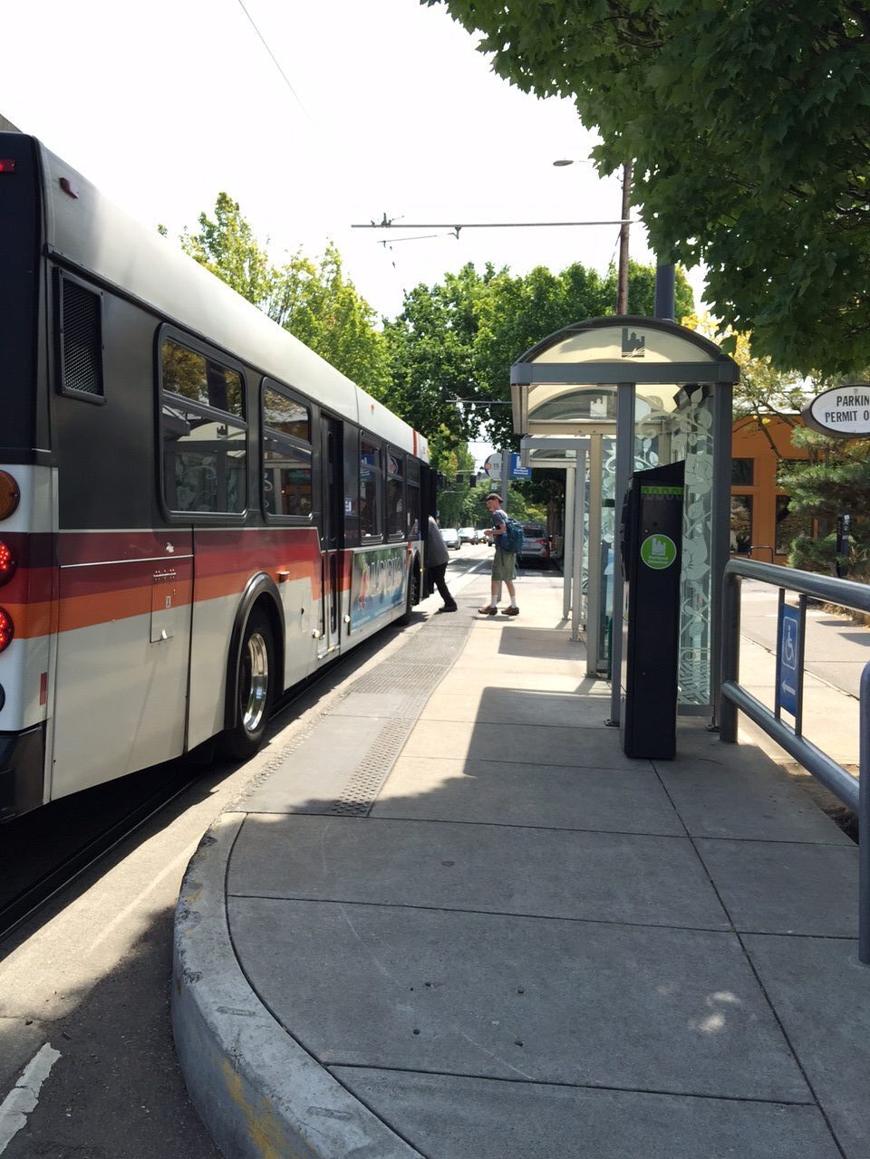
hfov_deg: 48.2
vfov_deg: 61.7
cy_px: 580
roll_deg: -0.8
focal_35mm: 29
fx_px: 972
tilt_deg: +0.6
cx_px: 435
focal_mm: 4.15
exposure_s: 1/628
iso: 32
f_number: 2.2
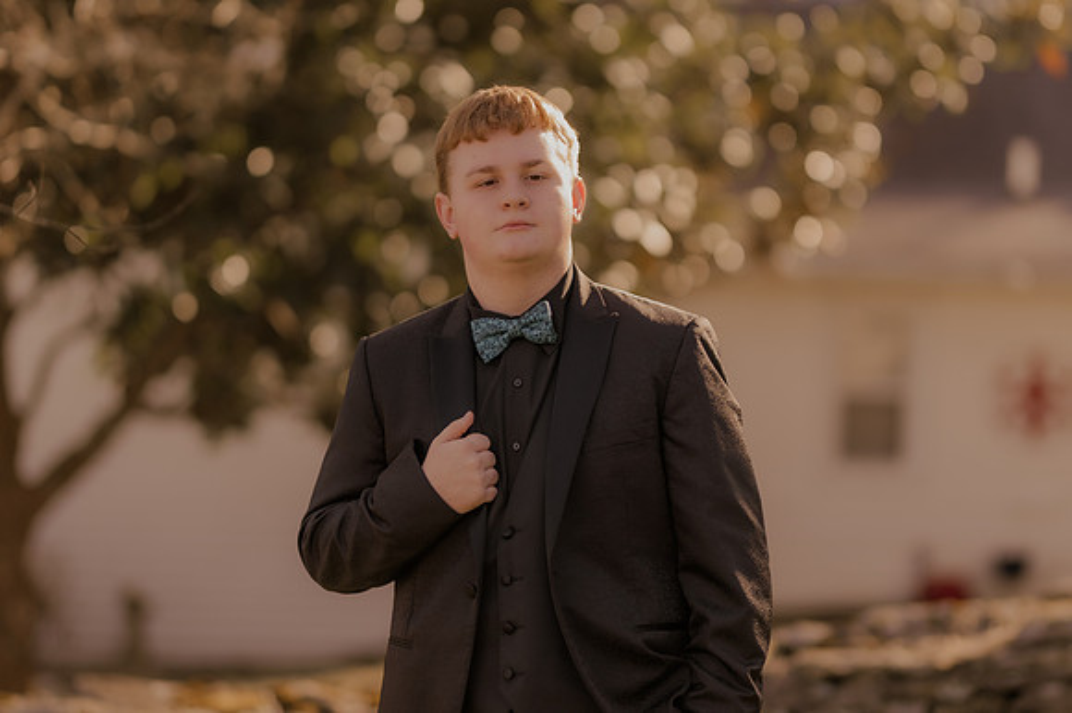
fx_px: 3779
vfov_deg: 10.8
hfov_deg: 16.1
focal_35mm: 127
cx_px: 536
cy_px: 356
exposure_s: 1/2500
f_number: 1.4
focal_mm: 85
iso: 200
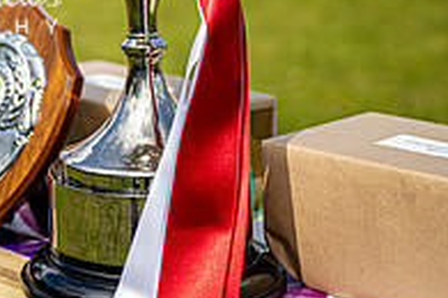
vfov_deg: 11.3
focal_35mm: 119
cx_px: -94
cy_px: -45
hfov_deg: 16.5
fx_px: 1481
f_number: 2.8
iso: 100
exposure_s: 1/1600
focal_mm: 40
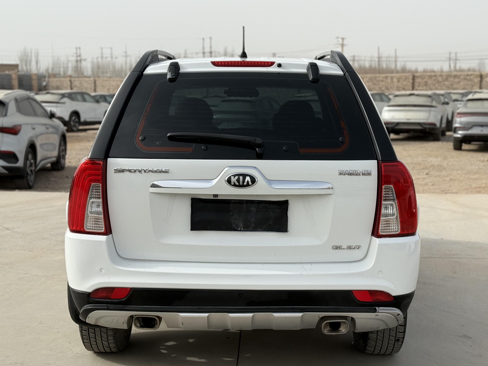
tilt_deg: -8.0
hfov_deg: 36.8
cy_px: 192
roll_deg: +0.0
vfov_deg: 28.0
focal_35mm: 52
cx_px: 233
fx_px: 733
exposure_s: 1/5587
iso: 80
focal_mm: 6.76
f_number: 1.78
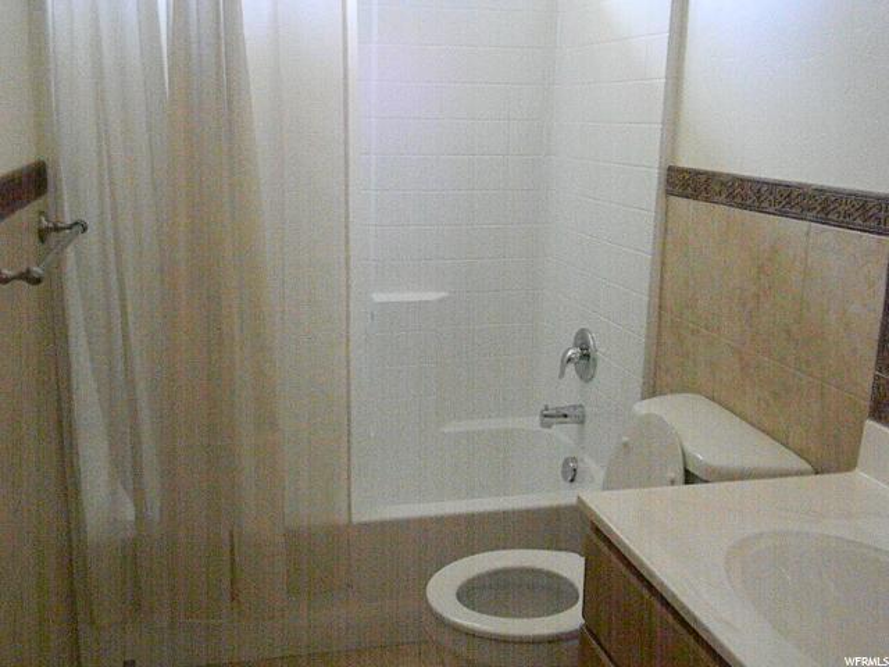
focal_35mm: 35
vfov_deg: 40.7
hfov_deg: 52.6
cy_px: 334
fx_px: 899
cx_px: 444
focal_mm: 6.4
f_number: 3.7
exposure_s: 1/64
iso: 3200
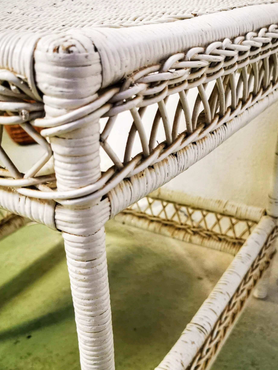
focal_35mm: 40
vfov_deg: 46.6
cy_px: 213
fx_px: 428
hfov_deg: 35.9
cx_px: 165
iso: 250
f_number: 1.6
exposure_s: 1/50
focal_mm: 5.56
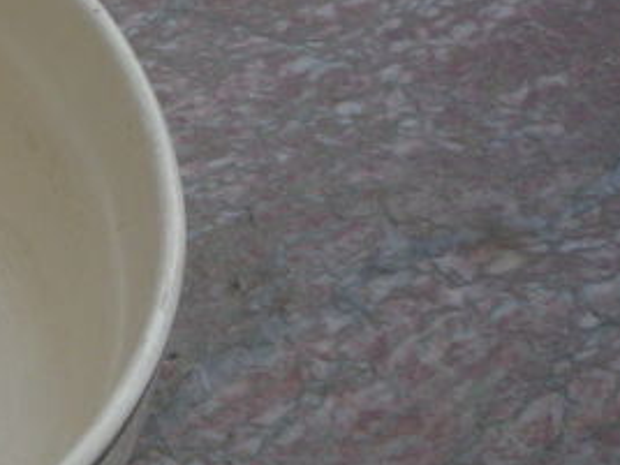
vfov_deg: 13.2
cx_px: -481
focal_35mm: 112
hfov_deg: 15.3
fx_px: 2006
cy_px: 99
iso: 100
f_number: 4
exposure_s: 1/320
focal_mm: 5.2
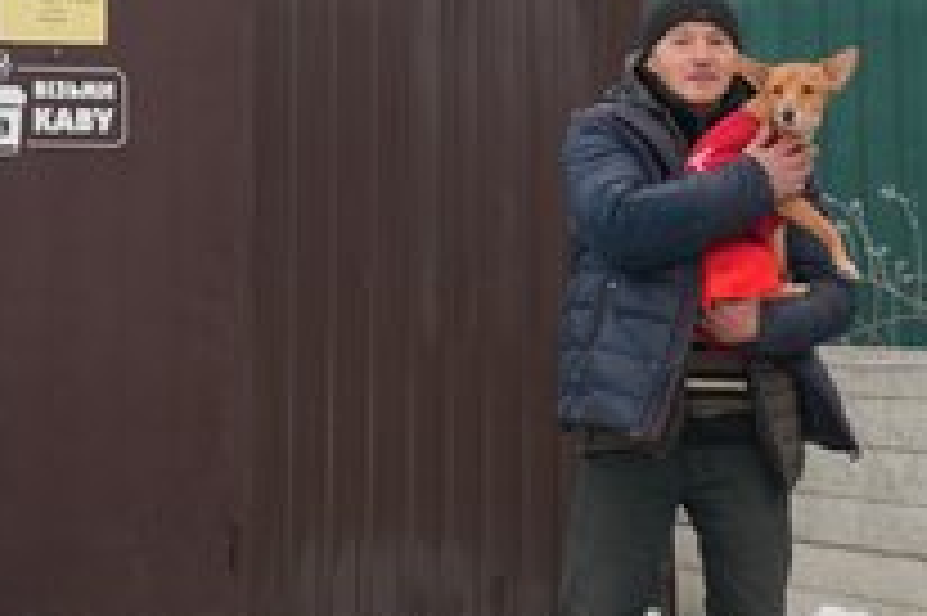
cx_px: 414
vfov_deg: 12.9
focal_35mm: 105
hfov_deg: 19.5
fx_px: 2702
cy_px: 97
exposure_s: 1/50
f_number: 6.3
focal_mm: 54
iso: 250
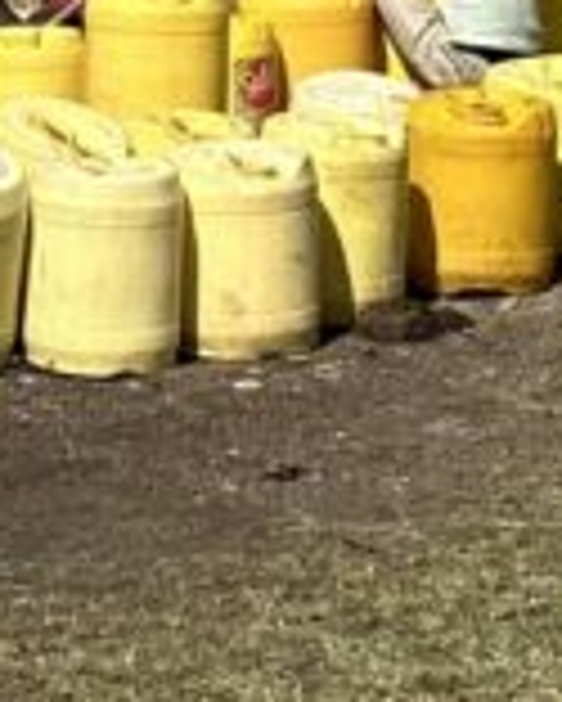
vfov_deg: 5.8
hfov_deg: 4.8
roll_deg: +1.3
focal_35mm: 325
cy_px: -680
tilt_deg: -1.9
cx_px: 0
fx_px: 6751
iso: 64
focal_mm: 6.86
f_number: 1.78
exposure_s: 1/7092
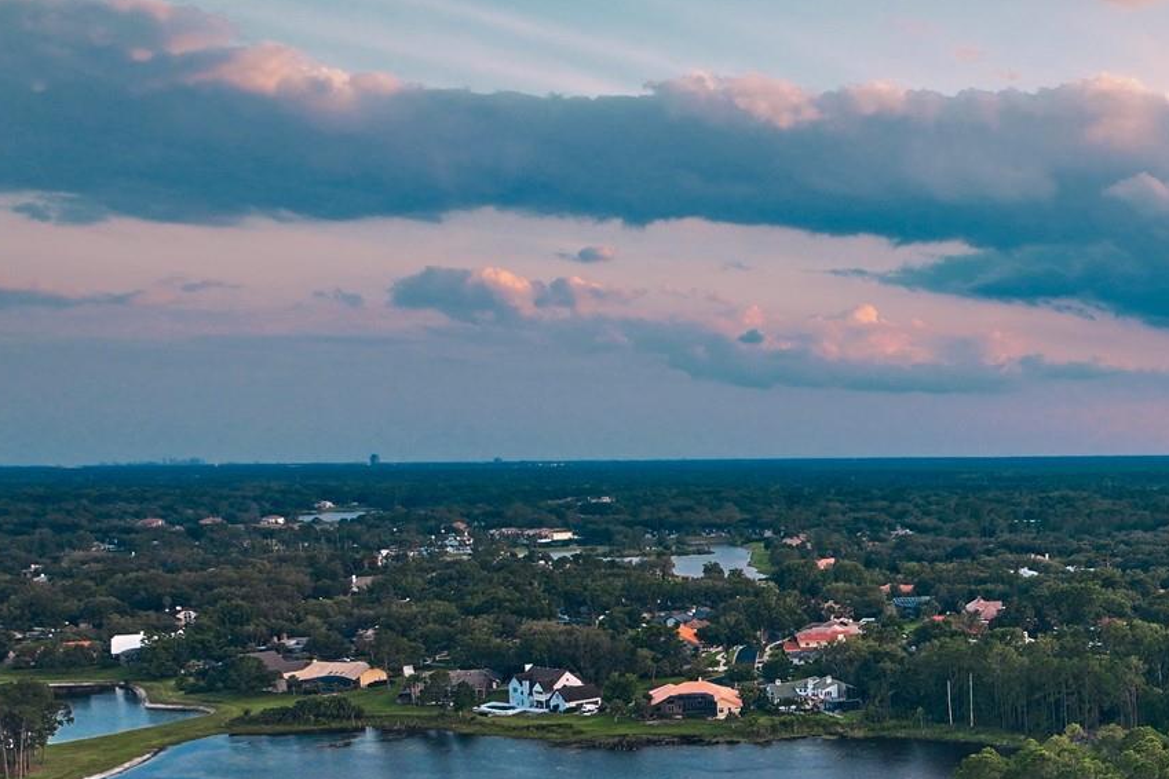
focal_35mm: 47
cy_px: 683
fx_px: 1526
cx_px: 1066
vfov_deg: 27.7
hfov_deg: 38.8
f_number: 2.8
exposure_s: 1/100
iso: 200
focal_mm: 12.29
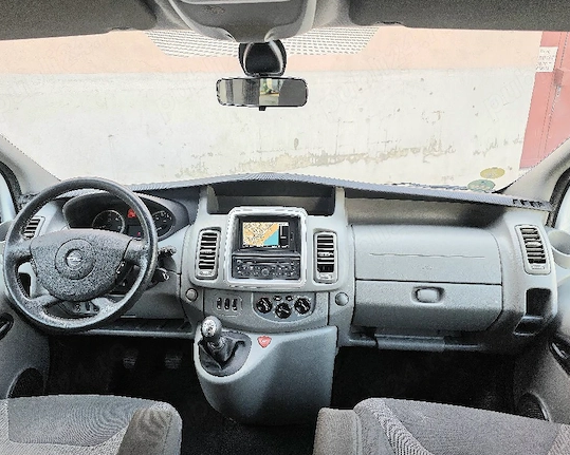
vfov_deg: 56.8
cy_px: 233
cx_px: 264
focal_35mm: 25
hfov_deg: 68.0
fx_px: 422
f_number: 1.7
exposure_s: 1/182
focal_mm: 6.3
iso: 80
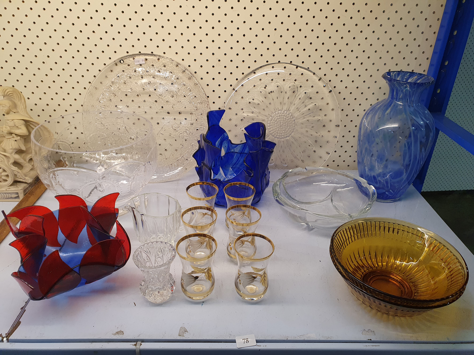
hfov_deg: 67.3
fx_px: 356
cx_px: 237
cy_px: 178
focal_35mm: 26
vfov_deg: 53.1
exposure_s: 1/100
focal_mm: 4.32
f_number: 2.4
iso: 160
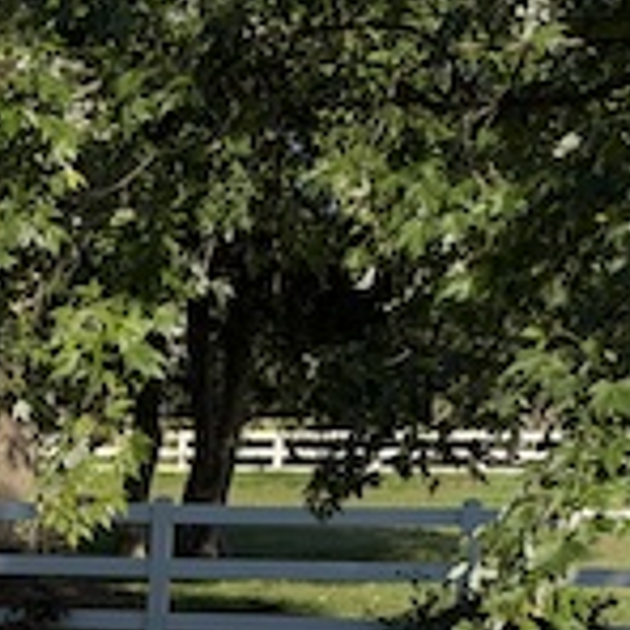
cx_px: -341
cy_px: 843
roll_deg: -2.6
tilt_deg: -5.3
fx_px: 3253
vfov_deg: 10.8
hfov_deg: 10.6
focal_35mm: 158
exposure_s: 1/2976
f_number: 1.8
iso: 64
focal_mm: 6.93
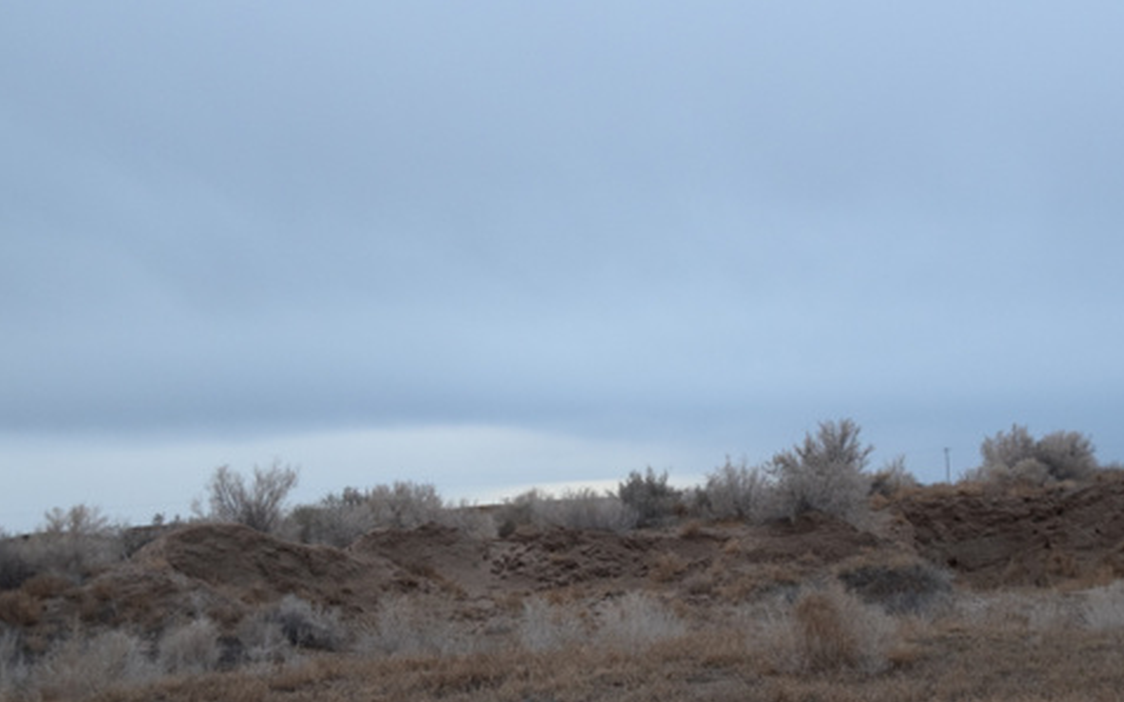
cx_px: 688
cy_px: 461
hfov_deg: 25.2
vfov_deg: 15.9
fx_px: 2512
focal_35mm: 82
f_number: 4.8
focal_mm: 40
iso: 1400
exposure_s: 1/60
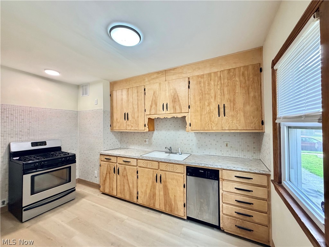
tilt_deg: +0.9
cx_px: 164
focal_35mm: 14
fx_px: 133
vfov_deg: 85.7
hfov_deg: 102.1
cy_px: 124
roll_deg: +0.9
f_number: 2.2
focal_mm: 2.22
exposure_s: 1/120
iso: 320
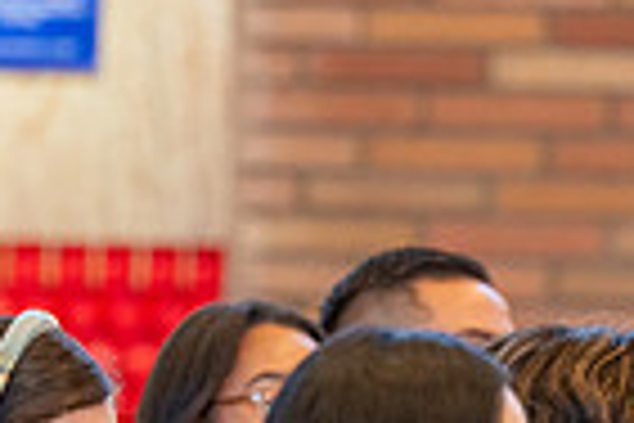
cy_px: 628
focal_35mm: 825
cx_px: 881
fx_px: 14528
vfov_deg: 1.7
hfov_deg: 2.5
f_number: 4.5
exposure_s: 1/160
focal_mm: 200
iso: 1000
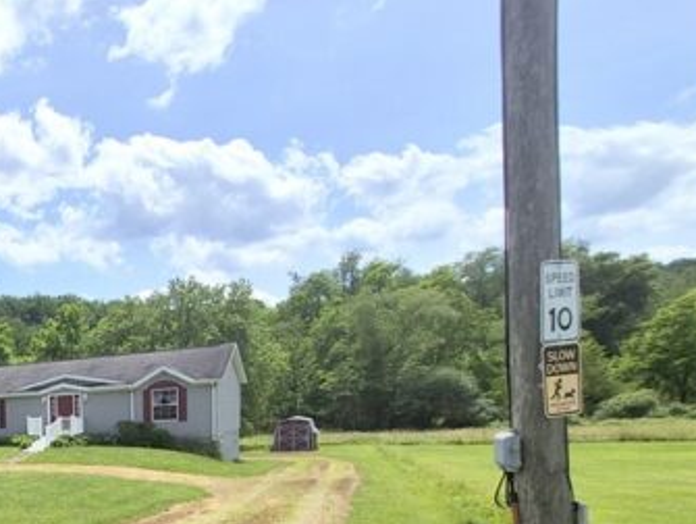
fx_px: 624
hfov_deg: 42.1
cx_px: -112
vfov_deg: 41.4
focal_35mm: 31
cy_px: 487
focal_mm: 1.74
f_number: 2.2
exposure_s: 1/3864
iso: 40
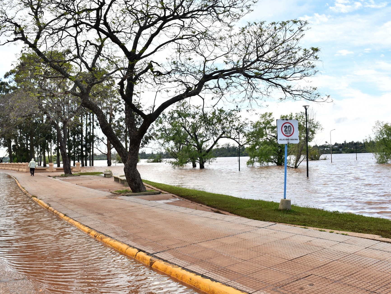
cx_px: 171
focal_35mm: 30
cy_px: 145
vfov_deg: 46.8
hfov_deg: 59.8
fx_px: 339
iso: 100
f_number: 8
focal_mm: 18
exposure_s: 1/100
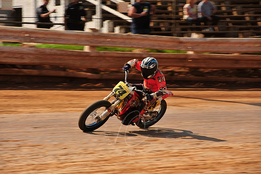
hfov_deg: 10.3
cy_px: 87
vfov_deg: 6.9
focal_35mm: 200
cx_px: 130
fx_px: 1449
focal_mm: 200
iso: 200
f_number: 10
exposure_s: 1/400
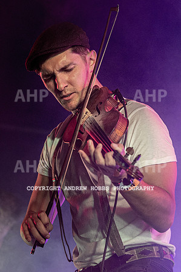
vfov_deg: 14.2
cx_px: 75
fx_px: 1097
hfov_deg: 9.4
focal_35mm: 145
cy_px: 119
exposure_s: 1/1000
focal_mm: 86
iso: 1400
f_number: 4
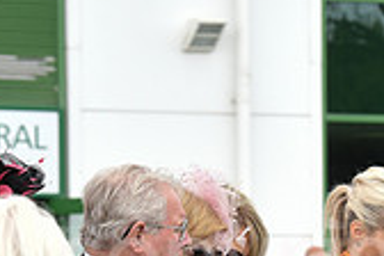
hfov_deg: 4.9
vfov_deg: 3.3
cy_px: 406
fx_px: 4490
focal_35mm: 421
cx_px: 354
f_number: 7.1
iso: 800
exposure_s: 1/640
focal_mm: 122
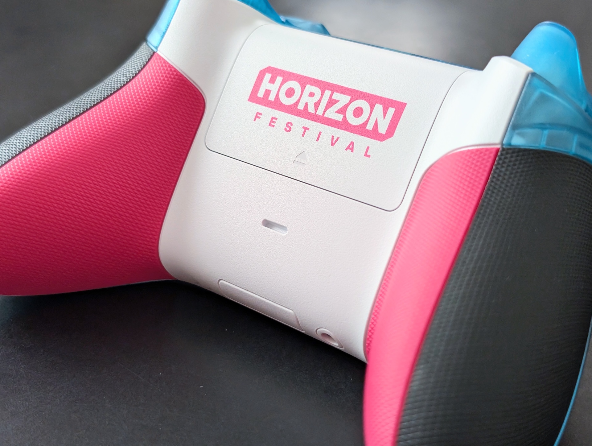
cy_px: 223
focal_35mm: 49
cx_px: 296
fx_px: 839
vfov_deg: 29.8
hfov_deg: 38.9
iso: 142
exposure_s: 1/60.4
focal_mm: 6.9
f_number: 1.68
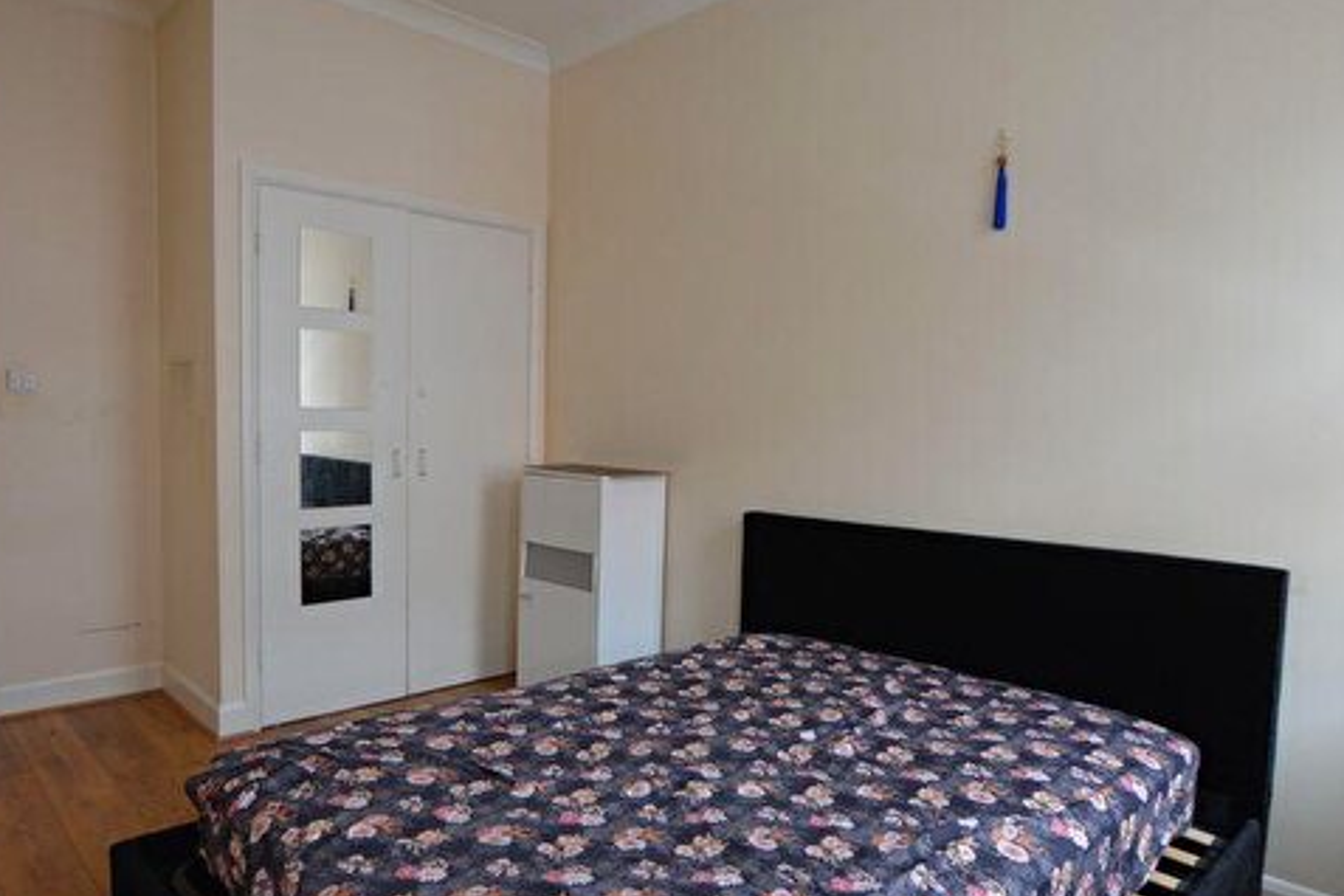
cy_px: 466
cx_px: 586
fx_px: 821
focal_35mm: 22
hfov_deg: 78.2
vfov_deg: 57.2
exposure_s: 1/60
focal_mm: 10
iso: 800
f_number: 4
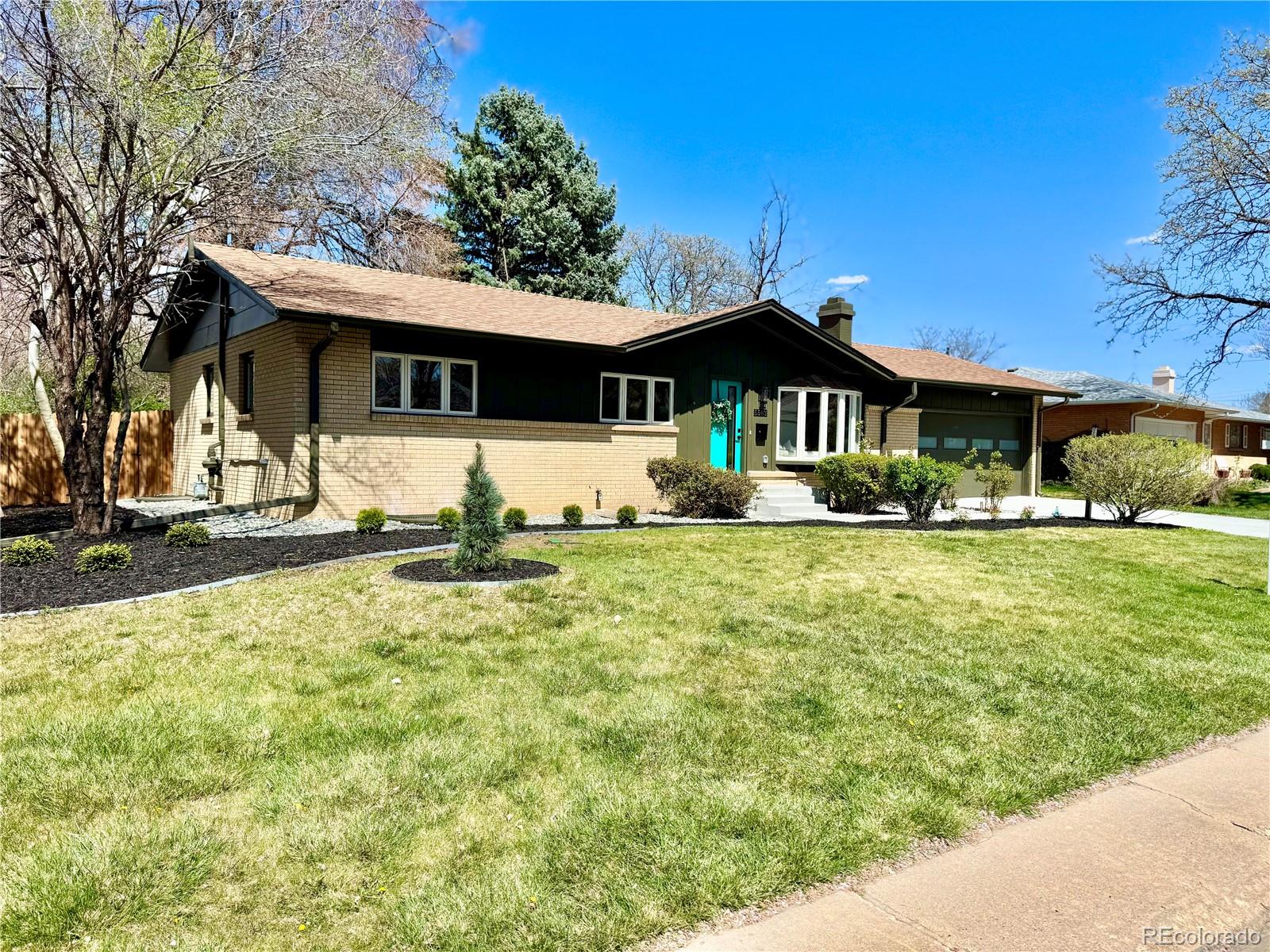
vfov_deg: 56.8
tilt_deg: -2.3
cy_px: 476
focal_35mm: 24
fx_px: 881
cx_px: 635
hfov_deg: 71.6
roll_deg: -1.4
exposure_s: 1/4608
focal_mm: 6.76
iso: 80
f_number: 1.78
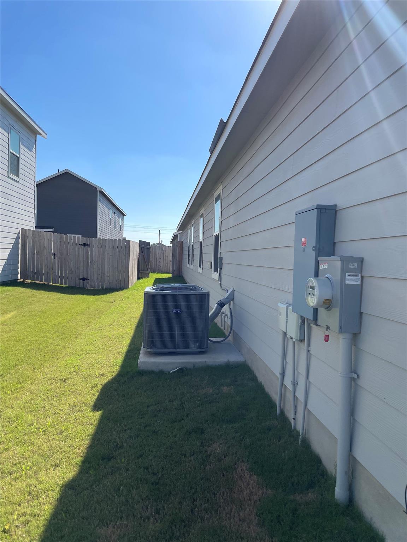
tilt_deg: -1.4
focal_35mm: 26
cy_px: 271
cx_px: 204
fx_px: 408
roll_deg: -1.6
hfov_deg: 53.1
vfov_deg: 67.3
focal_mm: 4.2
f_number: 1.6
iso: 32
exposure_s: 1/4000
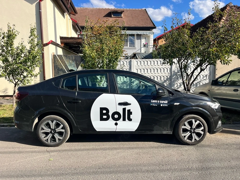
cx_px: 120
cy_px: 90
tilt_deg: -5.7
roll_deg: -0.5
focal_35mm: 26
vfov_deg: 53.1
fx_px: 180
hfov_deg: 67.3
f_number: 1.6
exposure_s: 1/2825
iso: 50
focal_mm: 5.1
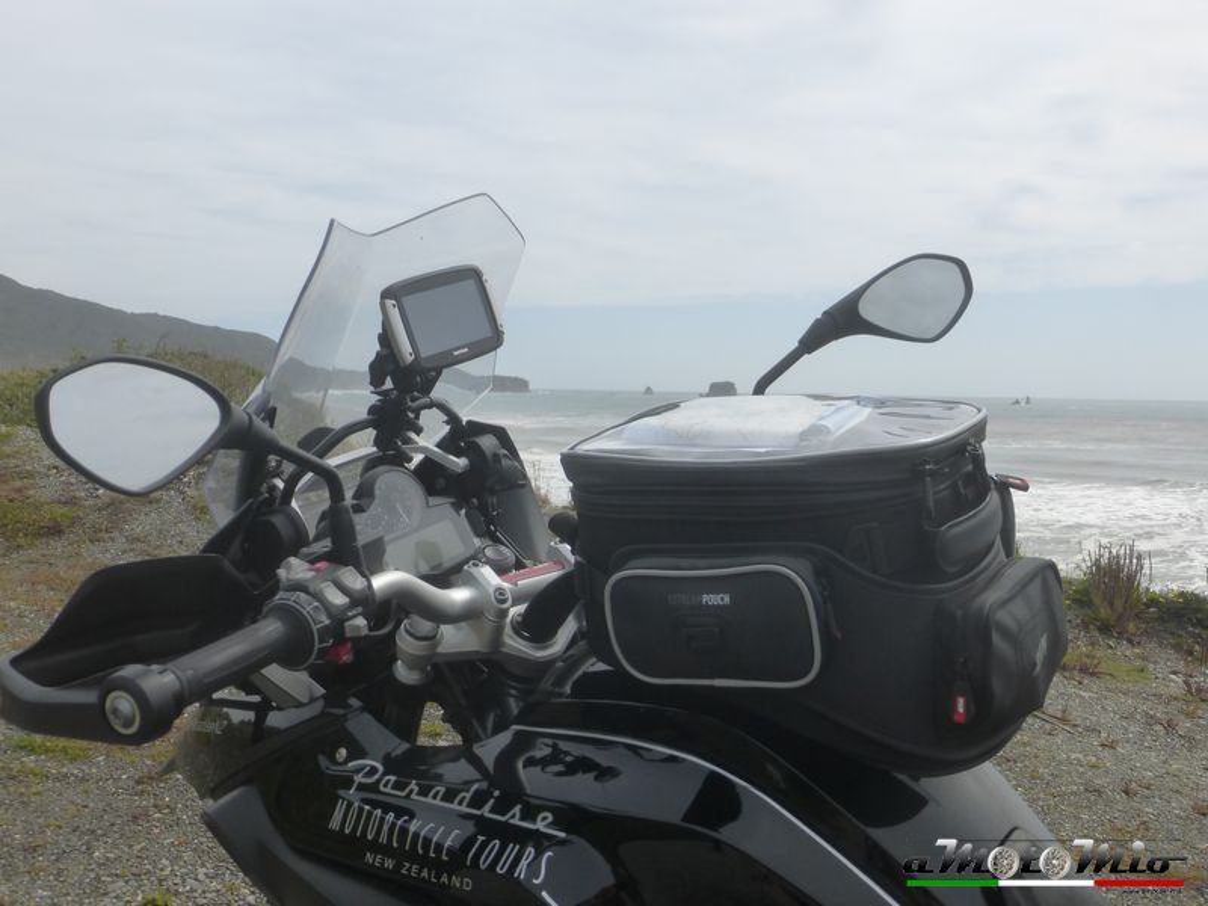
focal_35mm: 35
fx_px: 1221
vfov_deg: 40.7
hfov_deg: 52.6
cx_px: 604
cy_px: 453
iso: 160
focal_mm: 6.1
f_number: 3.7
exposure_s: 1/1600
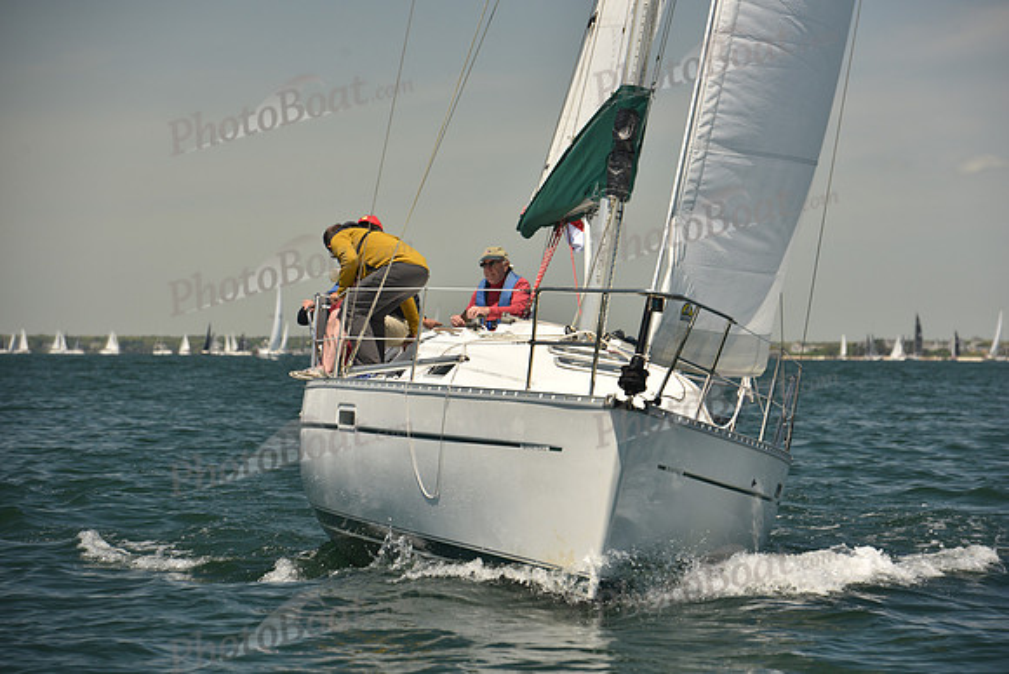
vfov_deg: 8.6
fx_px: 4485
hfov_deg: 12.8
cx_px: 504
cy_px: 337
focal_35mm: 160
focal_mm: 160
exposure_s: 1/800
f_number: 7.1
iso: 250
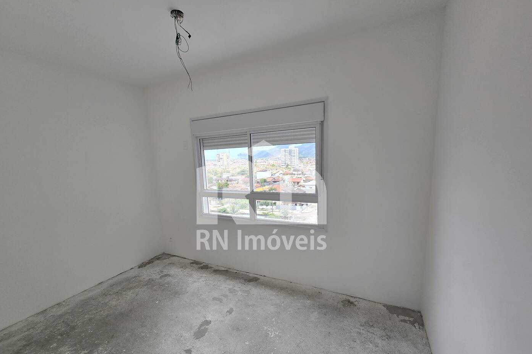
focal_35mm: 14
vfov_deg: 80.9
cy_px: 196
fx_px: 207
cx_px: 260
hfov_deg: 104.2
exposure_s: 1/314
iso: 50
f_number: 2.2
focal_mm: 2.2
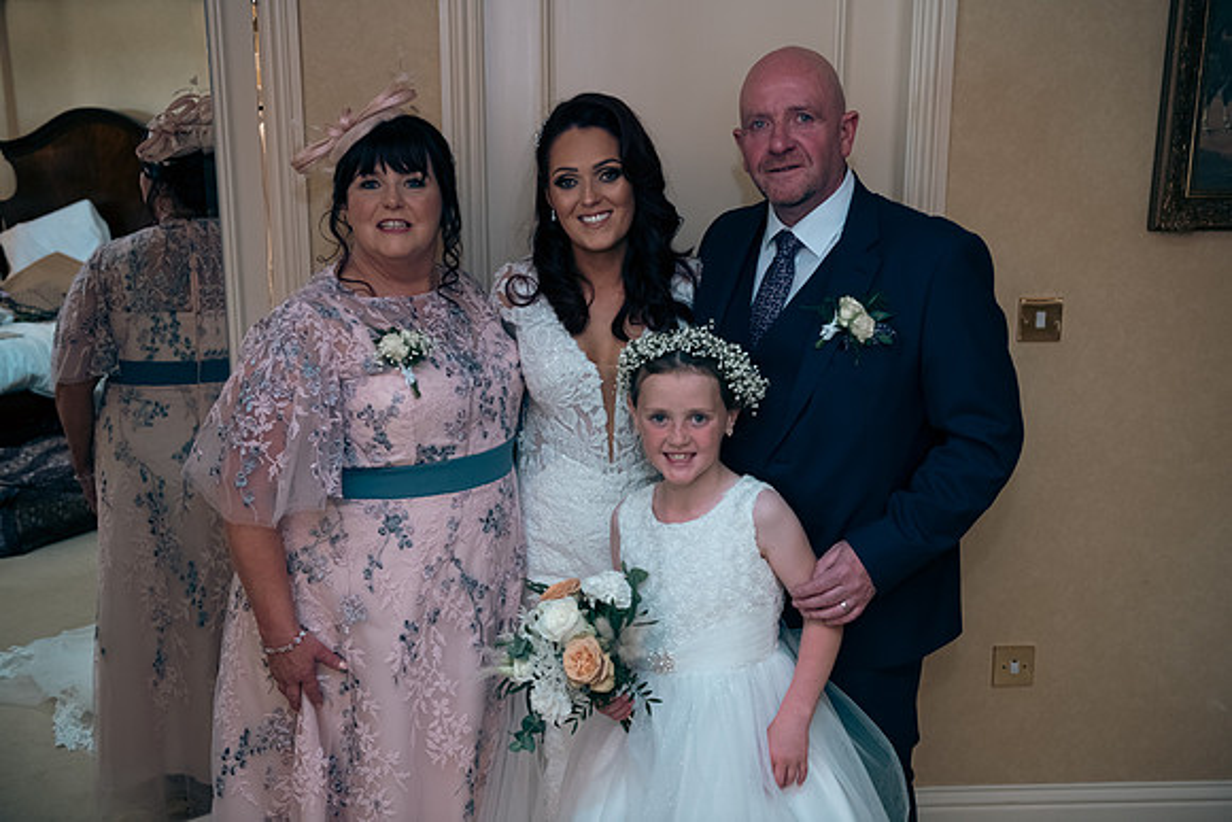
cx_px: 616
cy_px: 411
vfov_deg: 37.9
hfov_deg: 54.4
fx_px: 1198
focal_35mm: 35
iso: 640
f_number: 3.5
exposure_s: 1/160
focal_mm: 35
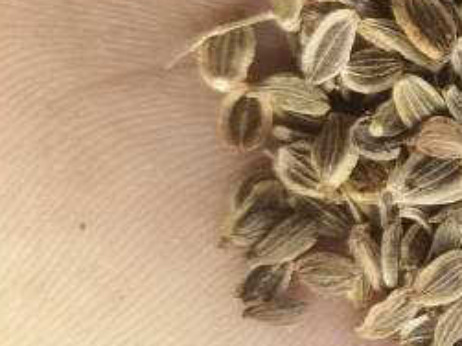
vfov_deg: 17.8
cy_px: 145
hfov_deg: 20.0
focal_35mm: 83
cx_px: 716
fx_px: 1107
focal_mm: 4.84
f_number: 1.79
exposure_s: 1/152
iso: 50
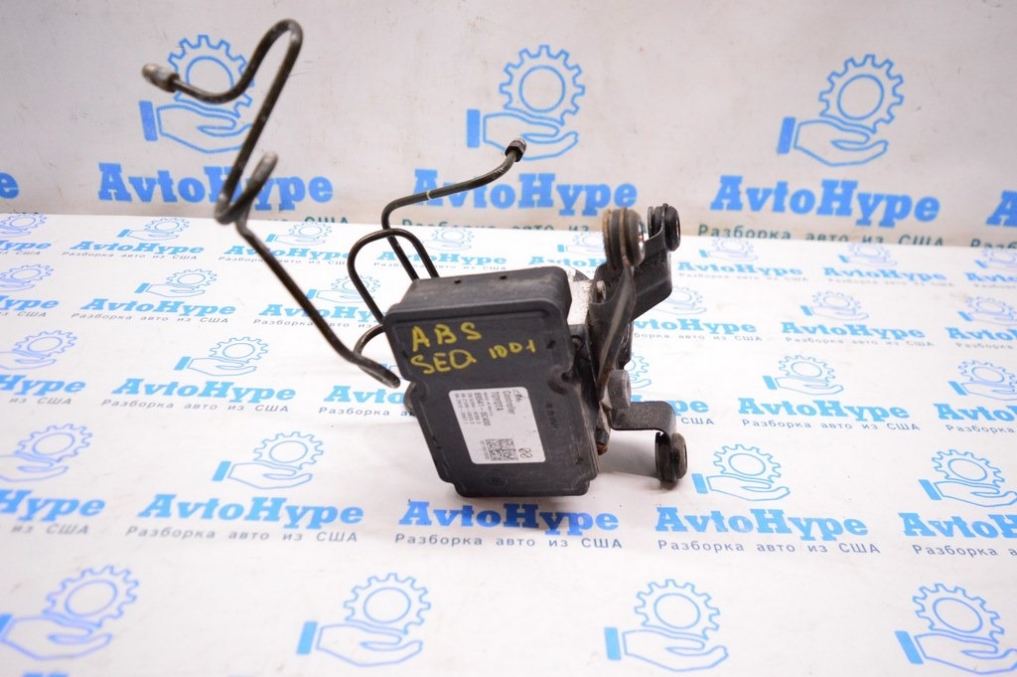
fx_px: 762
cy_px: 338
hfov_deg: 67.4
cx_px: 508
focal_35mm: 27
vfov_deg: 47.9
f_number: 3.5
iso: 3200
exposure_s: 1/320
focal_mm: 18
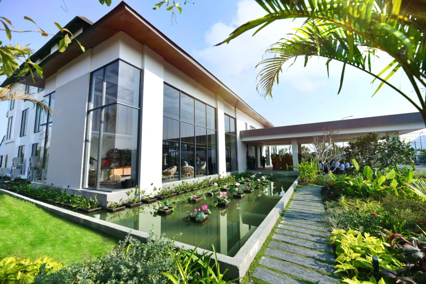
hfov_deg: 104.2
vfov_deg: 81.2
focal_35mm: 14
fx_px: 166
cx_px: 213
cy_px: 142
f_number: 4.5
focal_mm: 14
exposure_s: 1/2000
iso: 100
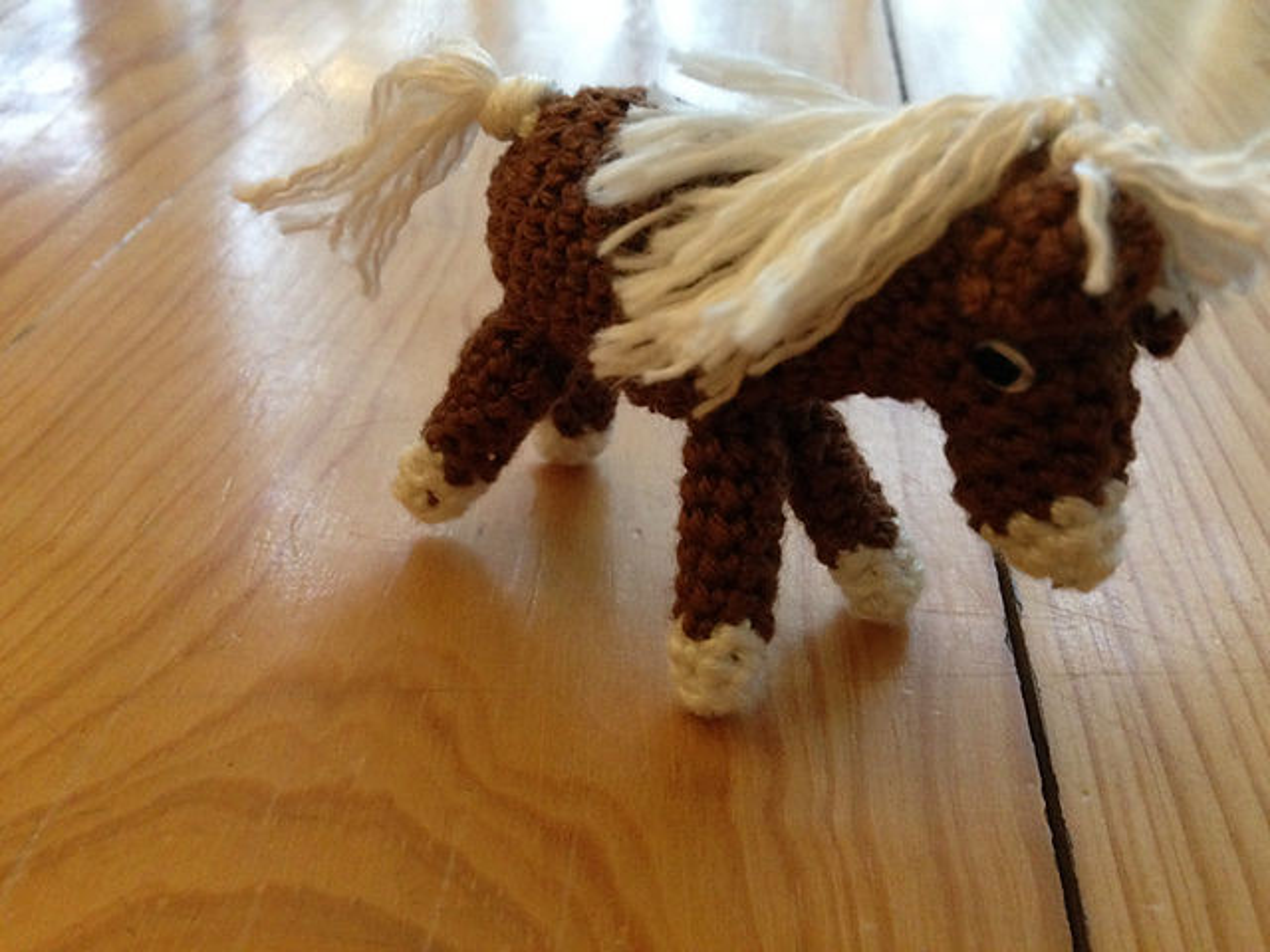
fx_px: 1211
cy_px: 476
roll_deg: -1.8
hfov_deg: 55.4
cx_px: 635
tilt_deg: -34.7
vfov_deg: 42.9
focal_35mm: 33
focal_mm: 4.12
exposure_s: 1/17
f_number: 2.4
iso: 400
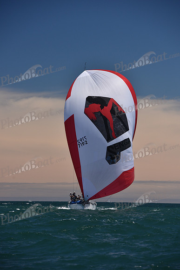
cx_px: 90
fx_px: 1237
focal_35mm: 165
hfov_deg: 8.3
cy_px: 135
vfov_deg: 12.4
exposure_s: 1/800
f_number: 7.1
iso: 250
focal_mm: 165
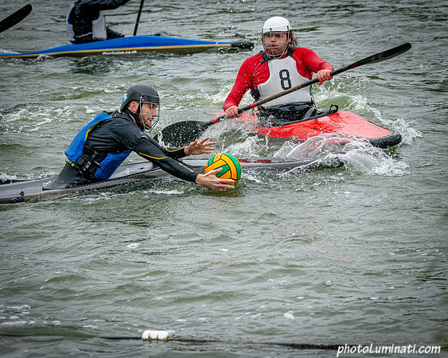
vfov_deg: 8.3
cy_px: 179
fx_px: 2463
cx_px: 222
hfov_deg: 10.4
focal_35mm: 186
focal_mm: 165
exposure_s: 1/3200
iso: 3200
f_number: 8
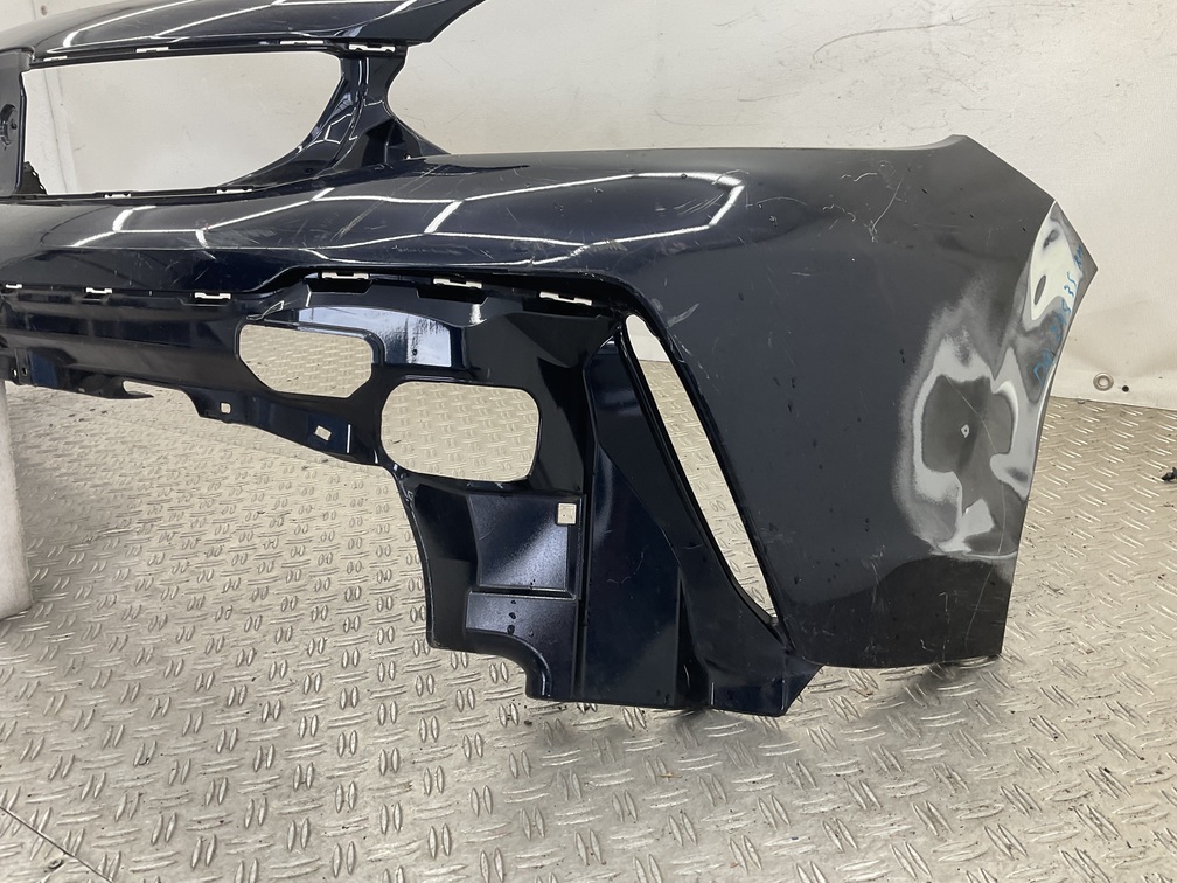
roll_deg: +3.6
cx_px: 588
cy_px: 442
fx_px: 986
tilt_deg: -20.9
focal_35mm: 29
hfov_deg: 61.7
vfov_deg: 48.2
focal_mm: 3
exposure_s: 1/120
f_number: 1.8
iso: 40
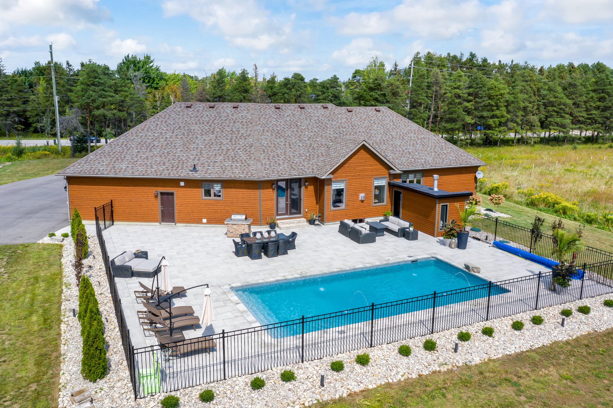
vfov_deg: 46.4
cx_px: 306
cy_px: 204
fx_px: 477
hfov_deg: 65.5
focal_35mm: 28
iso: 100
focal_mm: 10.26
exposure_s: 1/640
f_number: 6.3
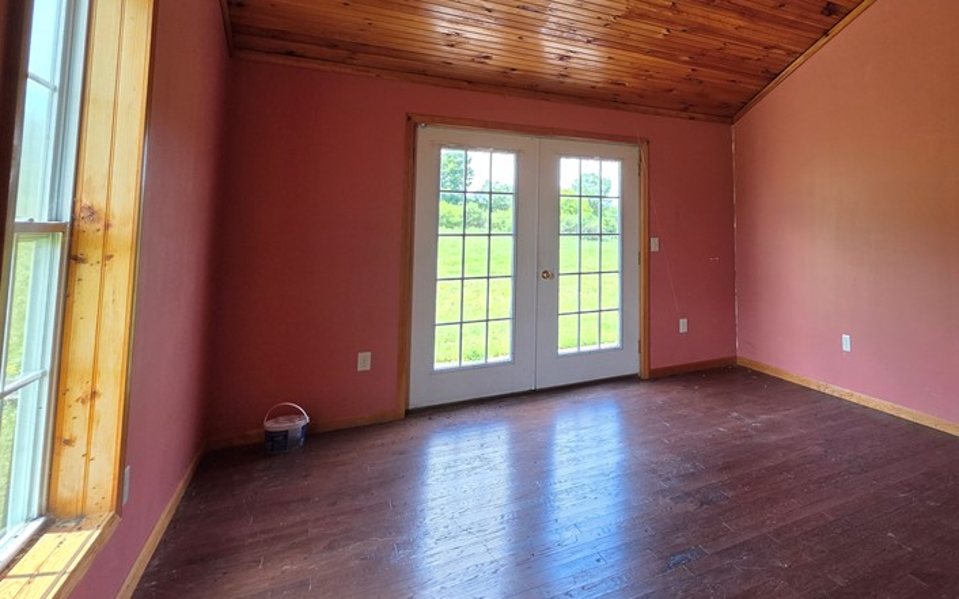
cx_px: 689
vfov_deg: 58.0
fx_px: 523
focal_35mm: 20
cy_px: 189
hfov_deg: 80.2
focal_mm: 2.2
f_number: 1.9
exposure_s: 1/120
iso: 64
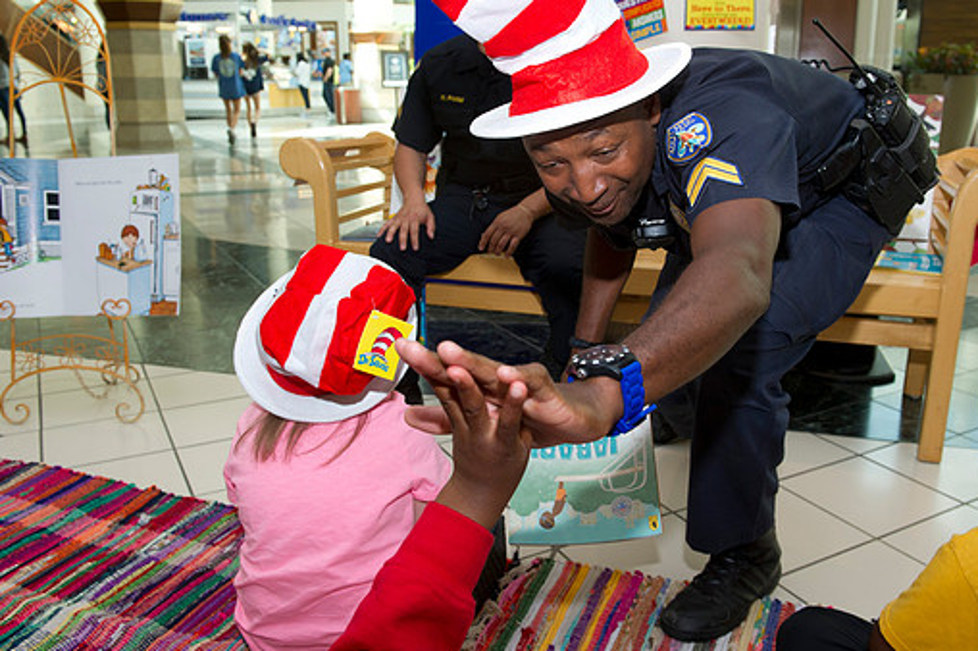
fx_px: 869
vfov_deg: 41.0
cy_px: 295
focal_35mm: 32
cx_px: 543
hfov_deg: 58.6
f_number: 6.3
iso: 1250
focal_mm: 28
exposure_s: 1/250
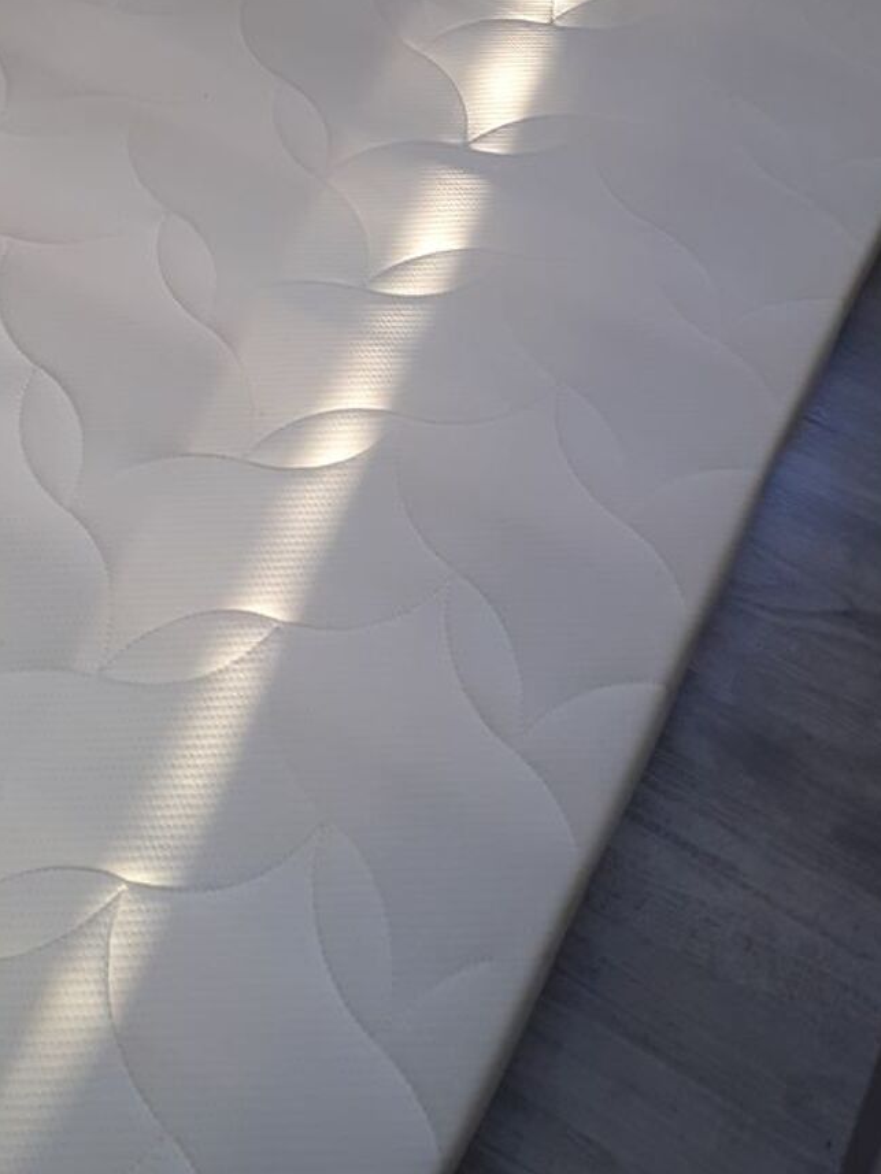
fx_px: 1425
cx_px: 375
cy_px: 335
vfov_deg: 43.7
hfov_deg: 34.3
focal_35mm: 42
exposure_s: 1/50
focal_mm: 3.6
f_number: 1.9
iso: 100
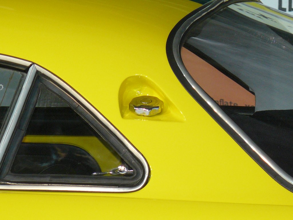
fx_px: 2607
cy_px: 110
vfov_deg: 4.8
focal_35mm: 308
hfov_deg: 6.4
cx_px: 146
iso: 200
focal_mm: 34.2
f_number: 3.3
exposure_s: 1/40
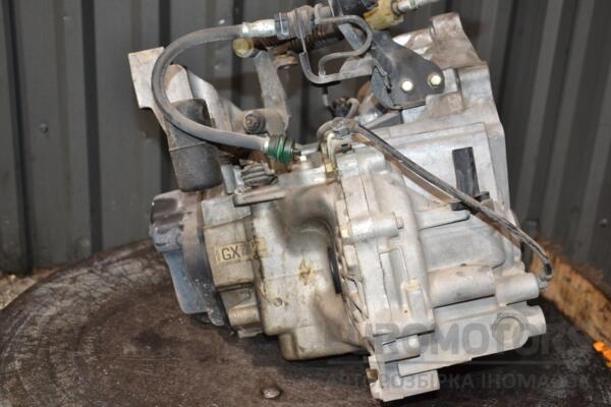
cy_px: 204
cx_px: 306
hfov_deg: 43.6
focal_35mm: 45
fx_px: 764
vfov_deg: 29.9
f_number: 5
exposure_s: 1/60
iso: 800
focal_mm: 30
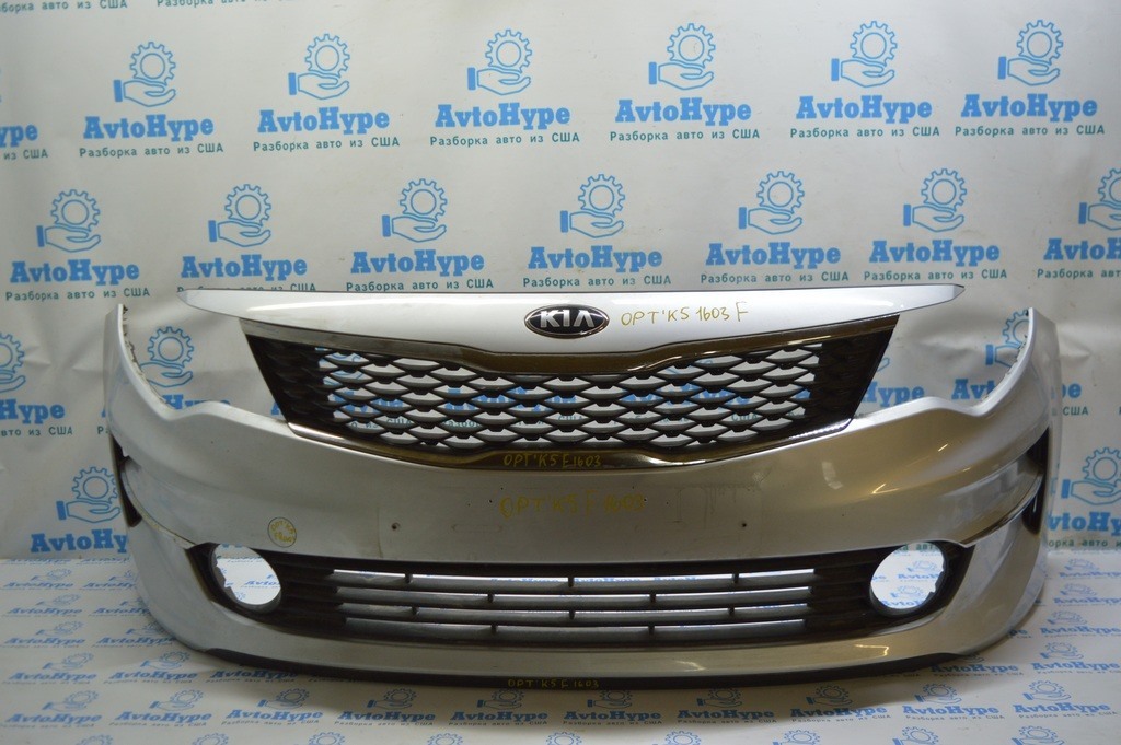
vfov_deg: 41.6
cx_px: 560
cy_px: 372
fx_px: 980
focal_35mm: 32
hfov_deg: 59.5
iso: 400
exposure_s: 1/100
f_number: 3.8
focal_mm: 21
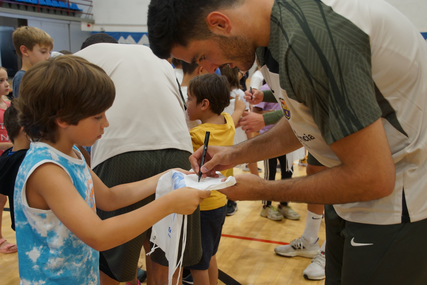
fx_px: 498
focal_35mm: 42
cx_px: 214
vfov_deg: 31.9
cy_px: 142
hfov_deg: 46.4
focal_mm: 28
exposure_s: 1/60
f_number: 4
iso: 500
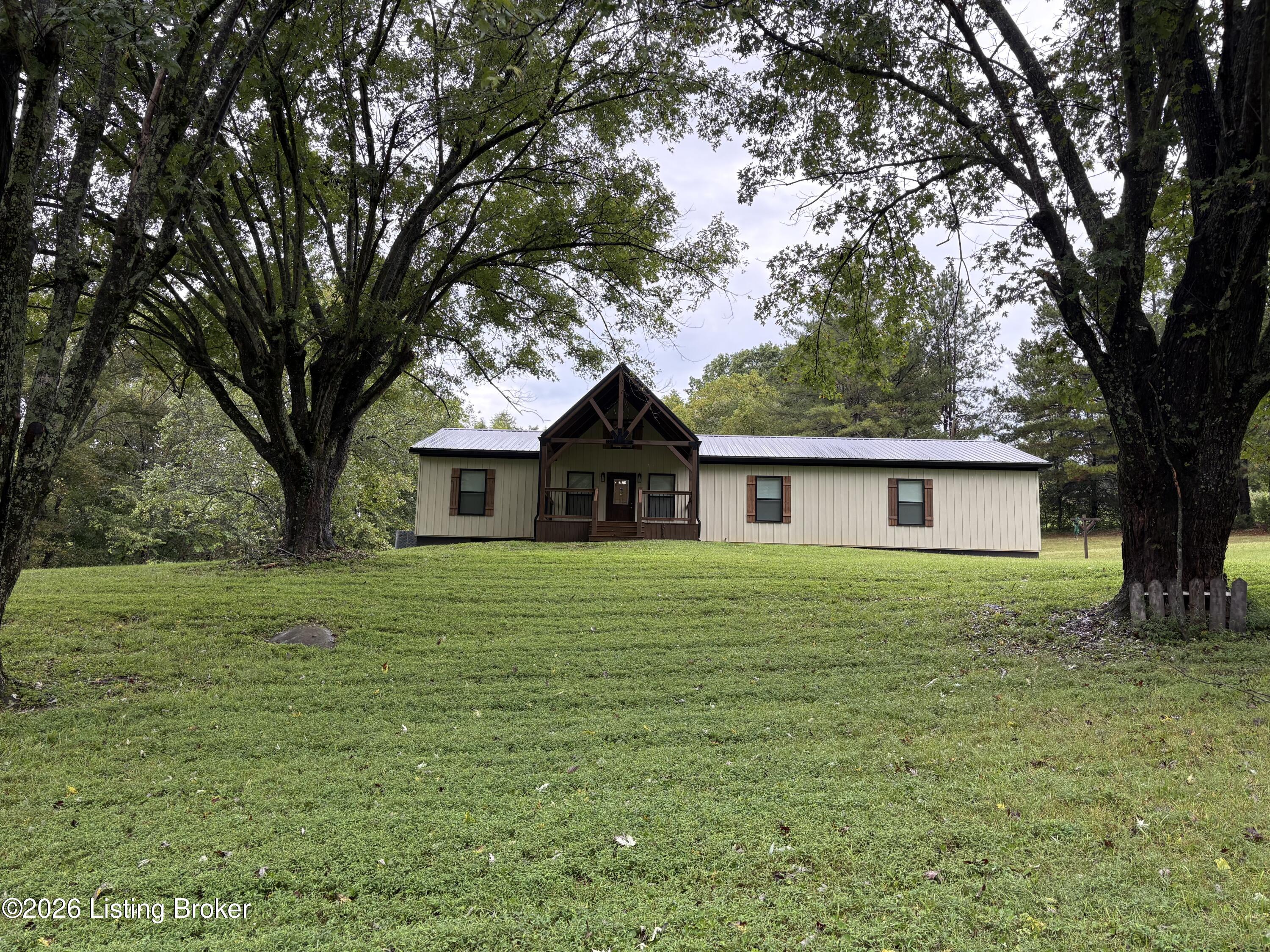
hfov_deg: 67.3
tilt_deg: +9.8
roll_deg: -1.1
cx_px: 635
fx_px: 954
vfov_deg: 53.1
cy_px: 476
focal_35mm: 26
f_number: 1.6
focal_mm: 5.96
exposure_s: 1/386
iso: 64
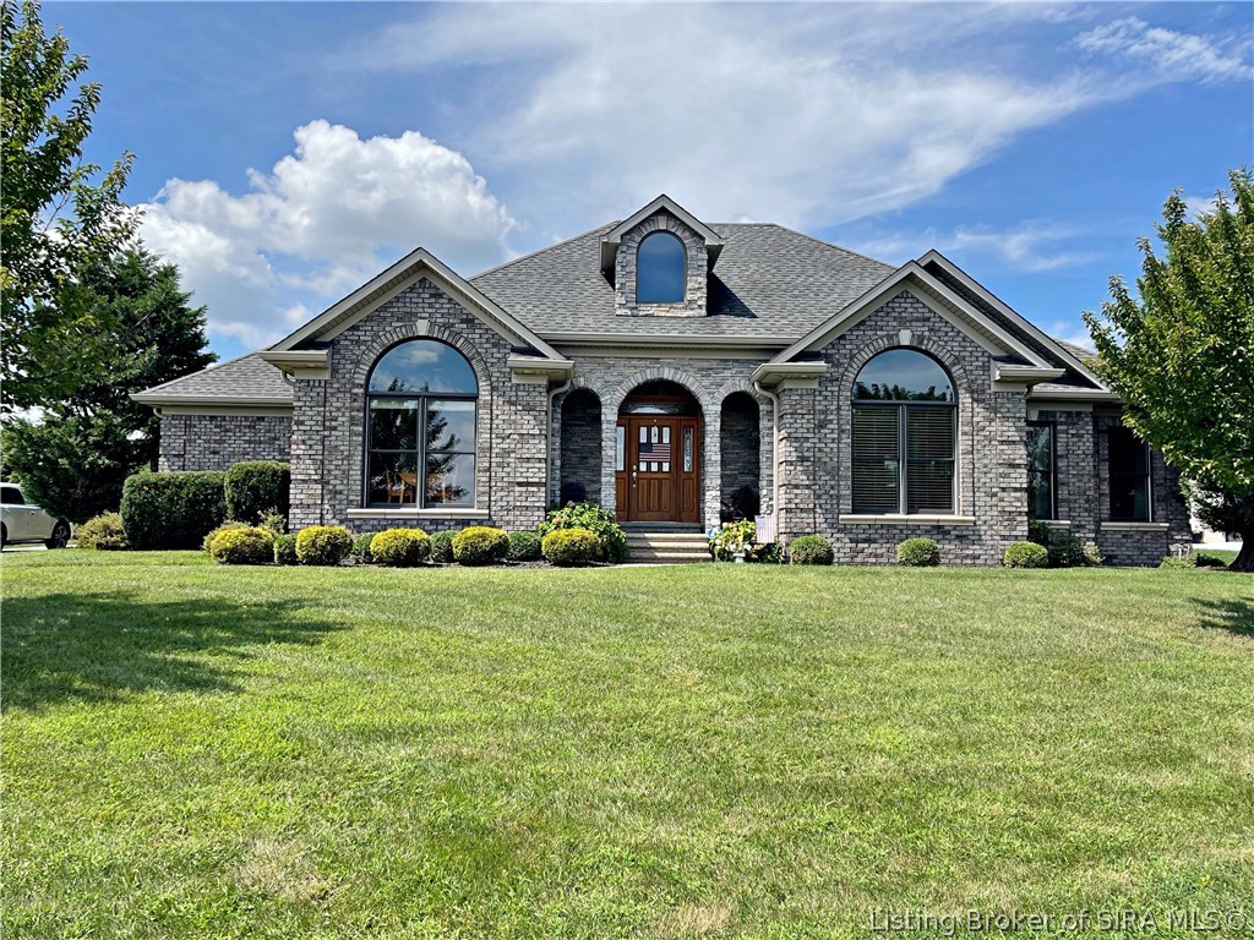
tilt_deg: +2.9
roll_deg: -1.7
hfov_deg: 67.3
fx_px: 942
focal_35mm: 26
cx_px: 627
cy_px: 470
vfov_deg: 53.1
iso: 32
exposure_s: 1/3448
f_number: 1.6
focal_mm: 5.1
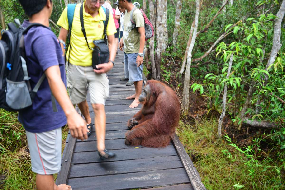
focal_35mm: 32
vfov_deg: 41.1
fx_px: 253
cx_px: 142
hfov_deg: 58.7
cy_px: 95
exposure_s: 1/30
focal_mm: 32
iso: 100
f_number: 2.8
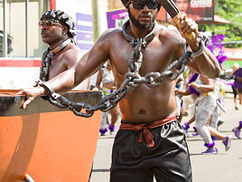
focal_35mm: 162
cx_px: 154
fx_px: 1133
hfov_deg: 12.2
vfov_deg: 9.2
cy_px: 67
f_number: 6.3
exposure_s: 1/160
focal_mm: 78
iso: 100
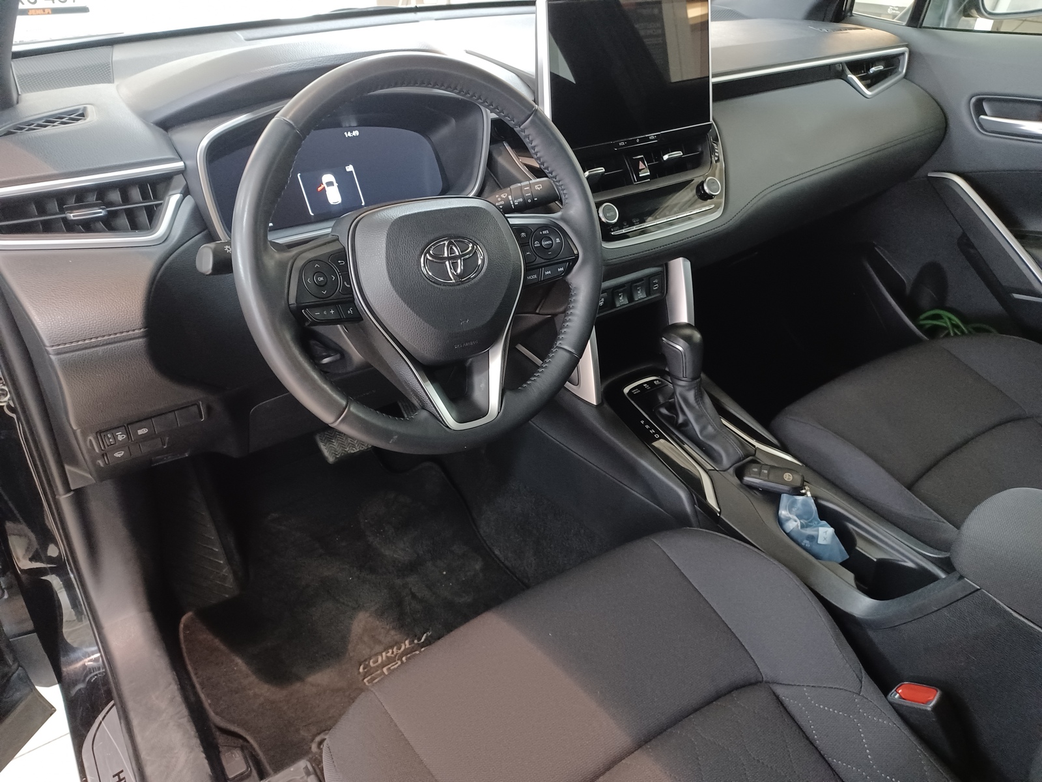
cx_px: 521
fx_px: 753
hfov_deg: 69.4
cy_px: 391
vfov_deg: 54.9
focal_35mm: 25
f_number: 1.8
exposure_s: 1/20
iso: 1000
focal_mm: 4.6
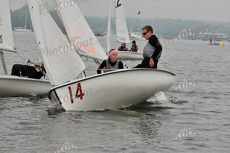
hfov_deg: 8.1
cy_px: 65
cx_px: 131
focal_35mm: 256
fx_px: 1633
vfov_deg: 5.4
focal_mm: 140
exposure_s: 1/640
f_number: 9
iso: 200
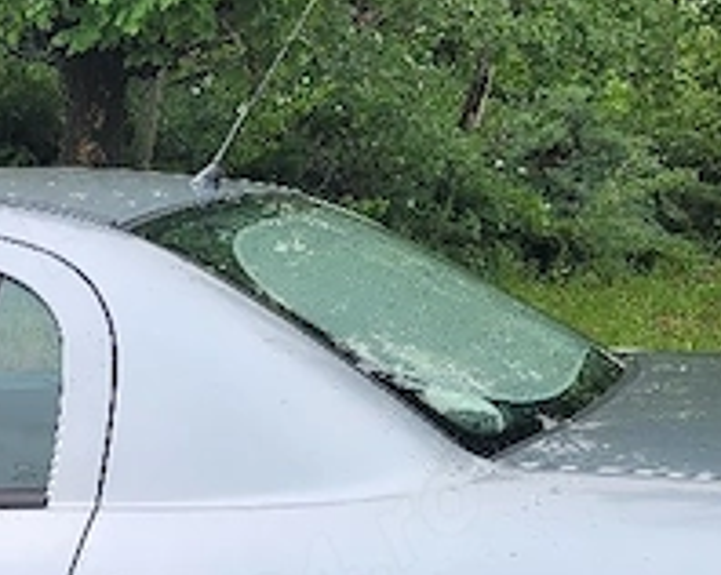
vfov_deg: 19.0
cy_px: 659
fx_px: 1641
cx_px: -175
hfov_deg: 22.5
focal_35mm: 77
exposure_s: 1/417
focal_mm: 5.4
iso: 40
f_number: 1.8
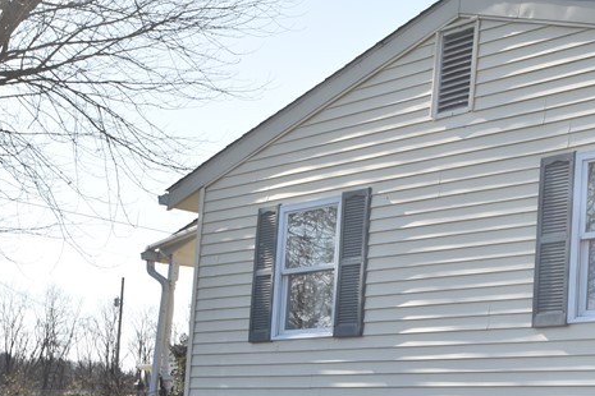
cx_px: 627
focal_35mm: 84
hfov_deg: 23.0
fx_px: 1388
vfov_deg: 16.2
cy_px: 276
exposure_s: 1/320
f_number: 9
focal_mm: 24
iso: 200
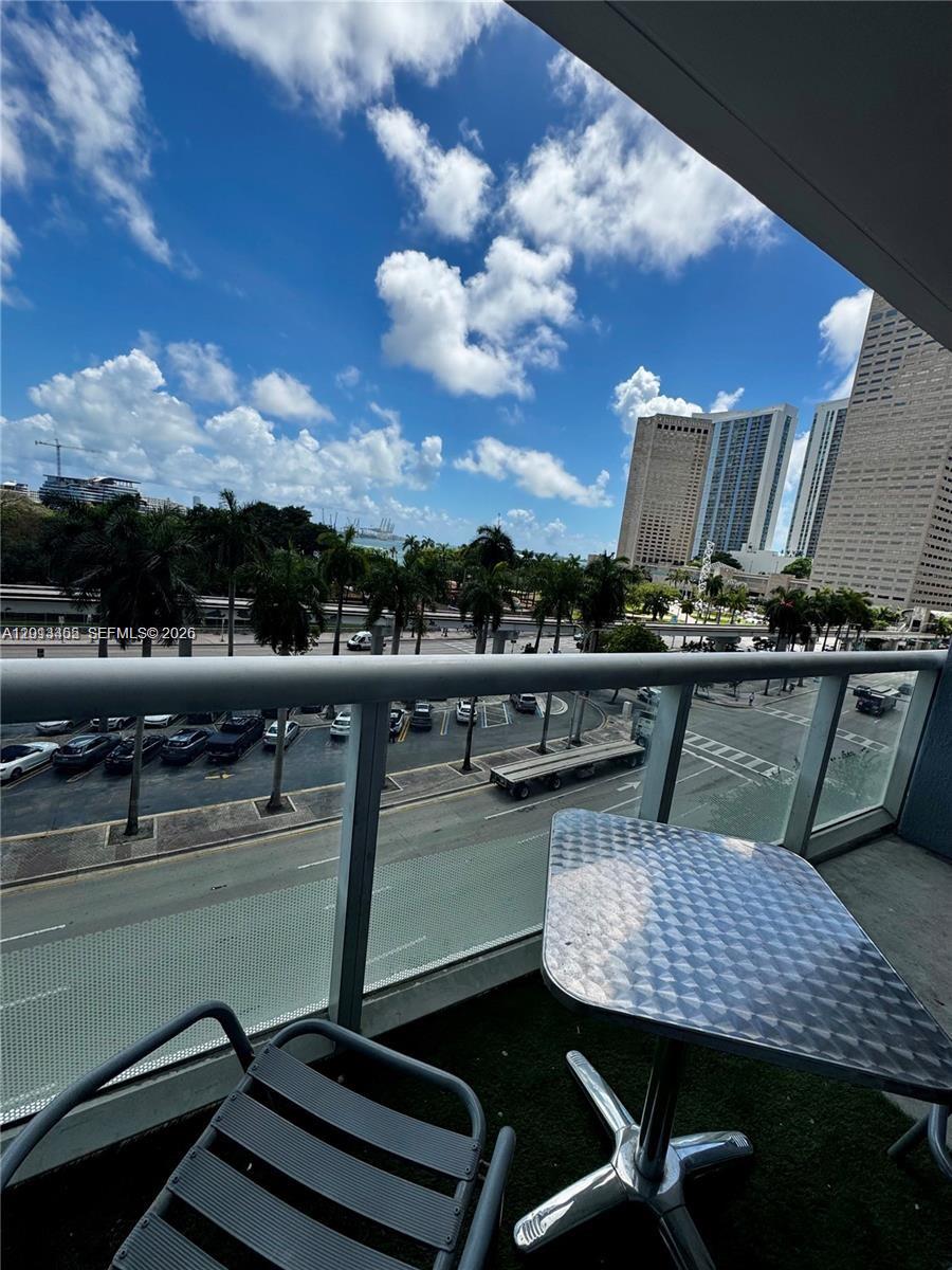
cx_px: 476
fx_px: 513
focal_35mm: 14
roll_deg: -6.7
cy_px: 635
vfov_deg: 102.1
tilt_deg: -8.9
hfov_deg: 85.7
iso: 50
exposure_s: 1/2208
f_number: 2.2
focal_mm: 2.22
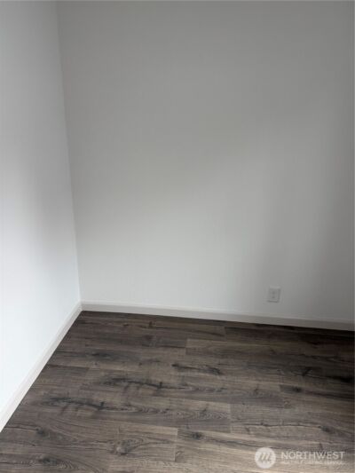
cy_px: 236
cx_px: 178
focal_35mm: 24
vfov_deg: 71.6
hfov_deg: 56.8
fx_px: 328
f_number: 1.78
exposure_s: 1/60
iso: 160
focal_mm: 6.76
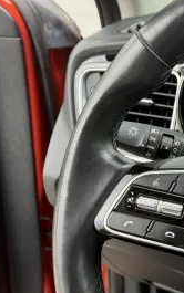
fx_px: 553
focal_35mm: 69
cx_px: 170
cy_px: 148
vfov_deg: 29.8
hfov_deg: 18.6
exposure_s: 1/215
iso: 80
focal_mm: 6.76
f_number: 1.78
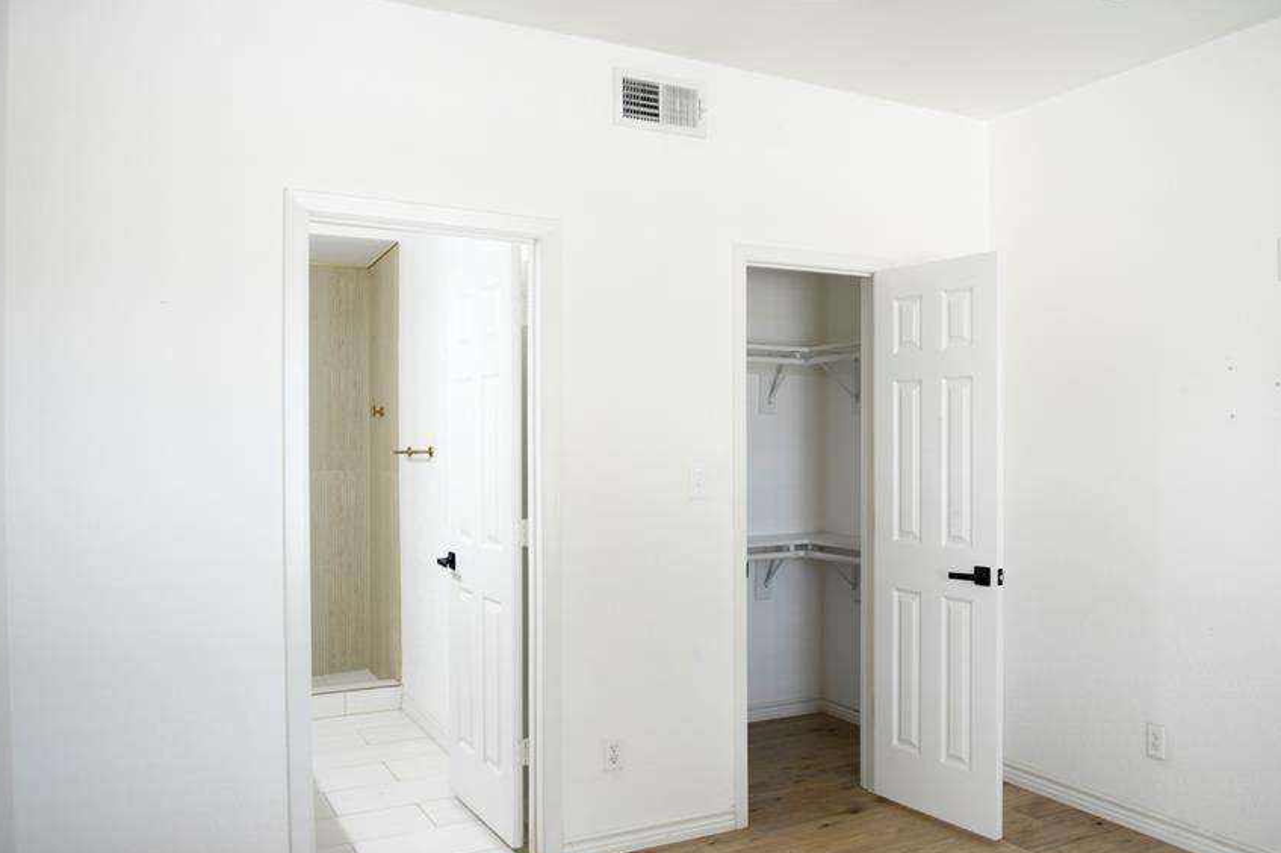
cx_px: 729
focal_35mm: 29
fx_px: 1031
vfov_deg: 44.9
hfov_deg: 63.4
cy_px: 464
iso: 180
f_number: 2.8
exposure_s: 1/25
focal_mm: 24
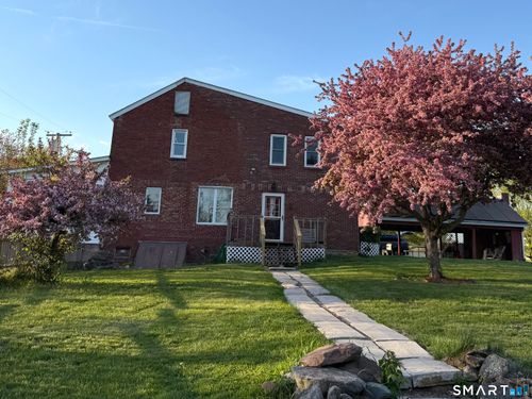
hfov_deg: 71.6
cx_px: 266
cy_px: 200
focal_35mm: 24
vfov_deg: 56.8
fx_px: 369
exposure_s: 1/2370
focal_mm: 6.76
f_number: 1.78
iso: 80
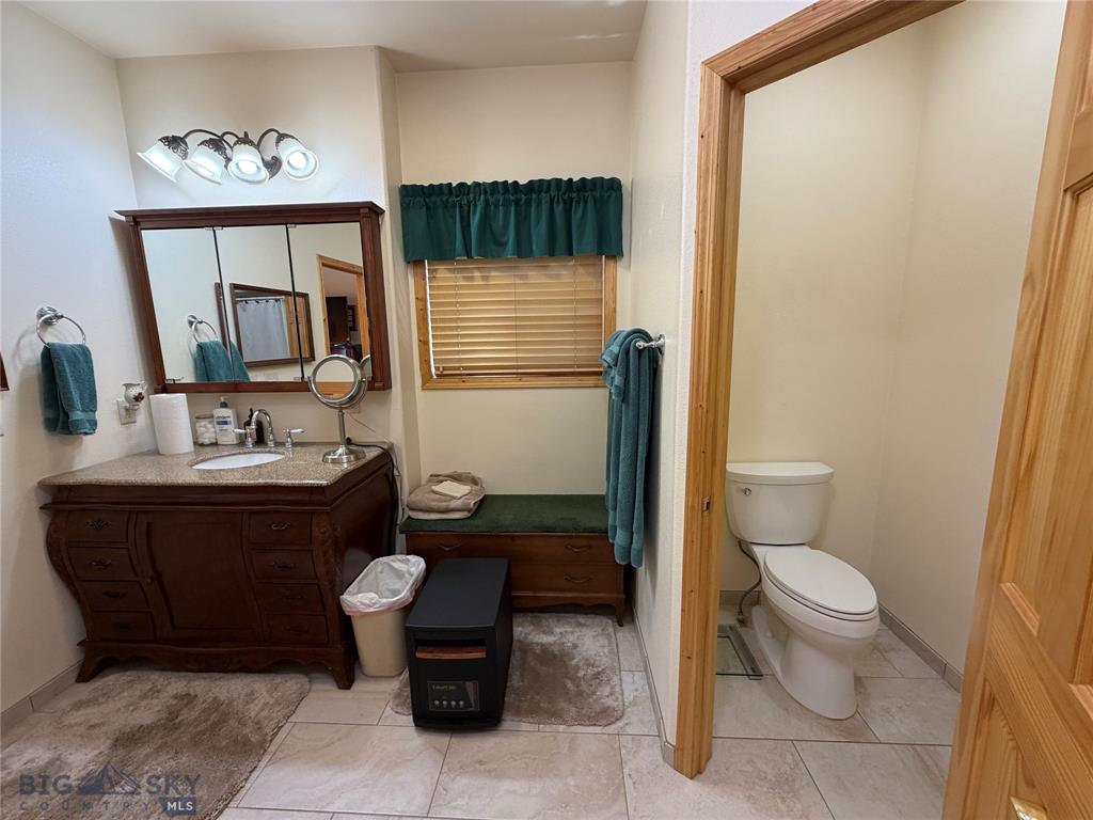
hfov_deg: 102.1
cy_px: 410
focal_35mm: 14
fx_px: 442
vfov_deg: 85.7
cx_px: 546
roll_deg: +1.0
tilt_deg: -9.0
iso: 250
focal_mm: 2.22
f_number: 2.2
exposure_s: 1/60
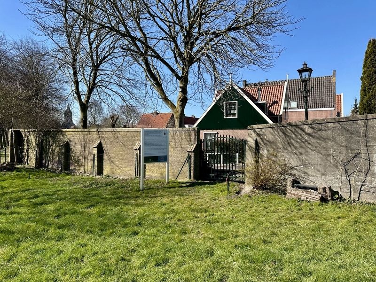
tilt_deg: -0.4
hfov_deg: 71.6
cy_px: 141
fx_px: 261
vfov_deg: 56.8
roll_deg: -1.1
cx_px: 188
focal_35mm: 24
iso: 80
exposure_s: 1/2660
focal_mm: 6.86
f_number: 1.78
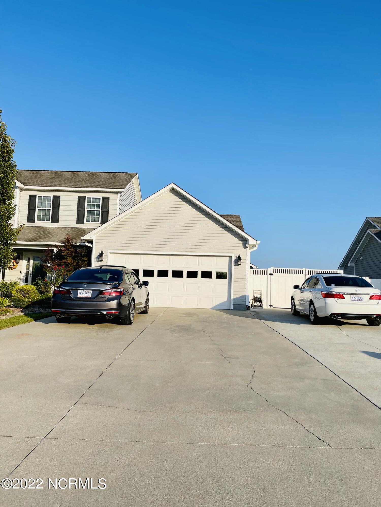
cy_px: 254
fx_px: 382
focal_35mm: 26
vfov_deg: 67.3
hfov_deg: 53.1
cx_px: 190
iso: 50
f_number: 1.6
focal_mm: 5.1
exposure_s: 1/5618
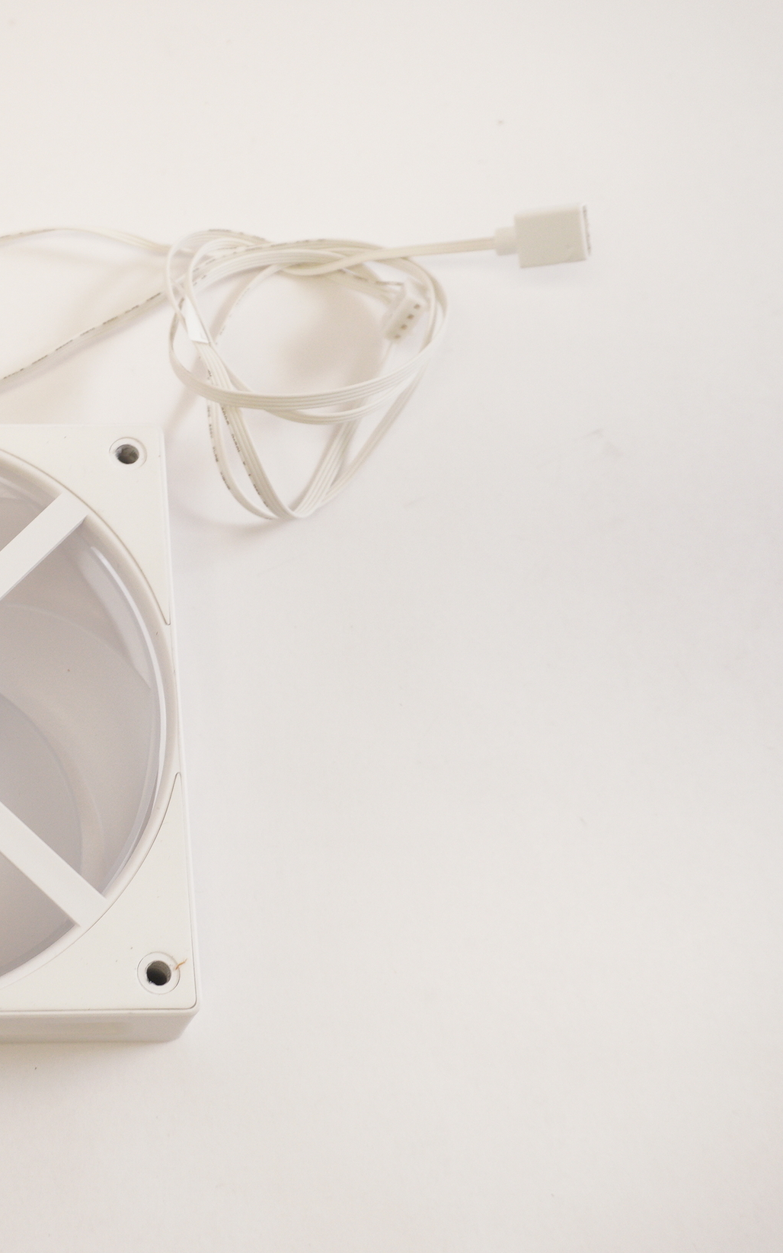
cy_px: 633
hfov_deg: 24.8
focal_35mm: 49
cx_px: -53
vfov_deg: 41.2
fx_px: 1665
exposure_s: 1/30
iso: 640
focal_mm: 21
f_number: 5.6
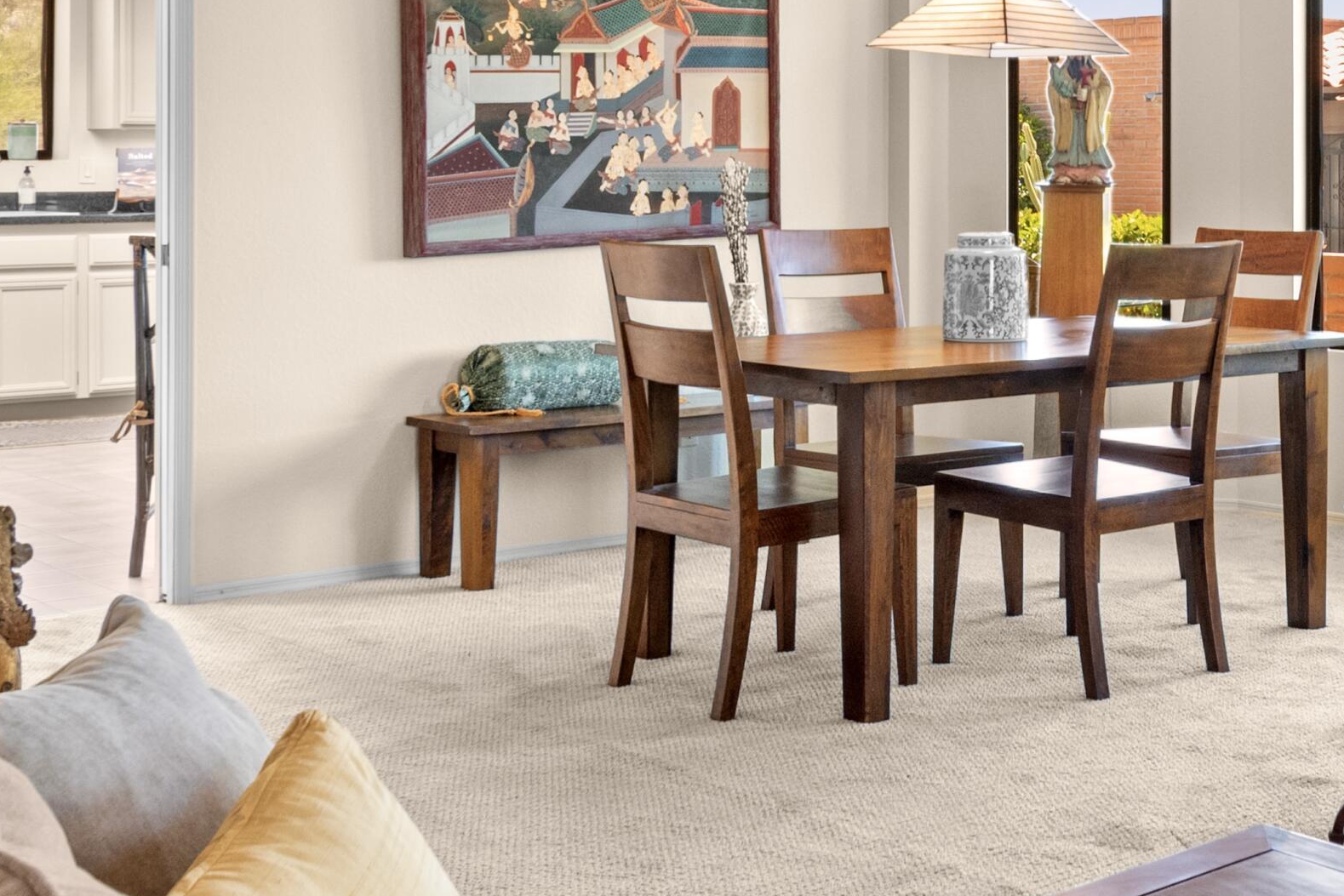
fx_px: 2128
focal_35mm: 57
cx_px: 958
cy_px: 174
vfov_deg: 23.4
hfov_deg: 34.5
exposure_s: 1/8
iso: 1000
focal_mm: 20
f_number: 11
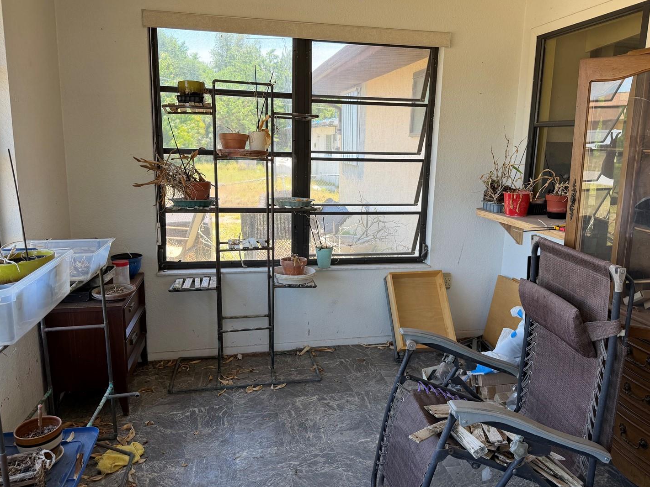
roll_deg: -1.4
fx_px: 507
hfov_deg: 65.3
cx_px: 335
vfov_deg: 51.4
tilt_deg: -10.0
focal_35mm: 27
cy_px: 248
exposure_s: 1/121
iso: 80
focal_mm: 6.76
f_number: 1.78
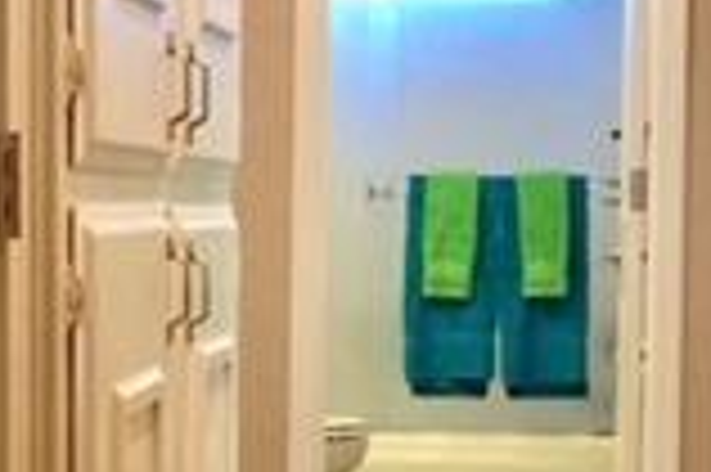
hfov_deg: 16.8
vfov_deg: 11.2
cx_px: 477
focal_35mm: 122
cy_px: 337
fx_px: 2407
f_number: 2.2
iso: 160
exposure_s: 1/30
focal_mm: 4.15
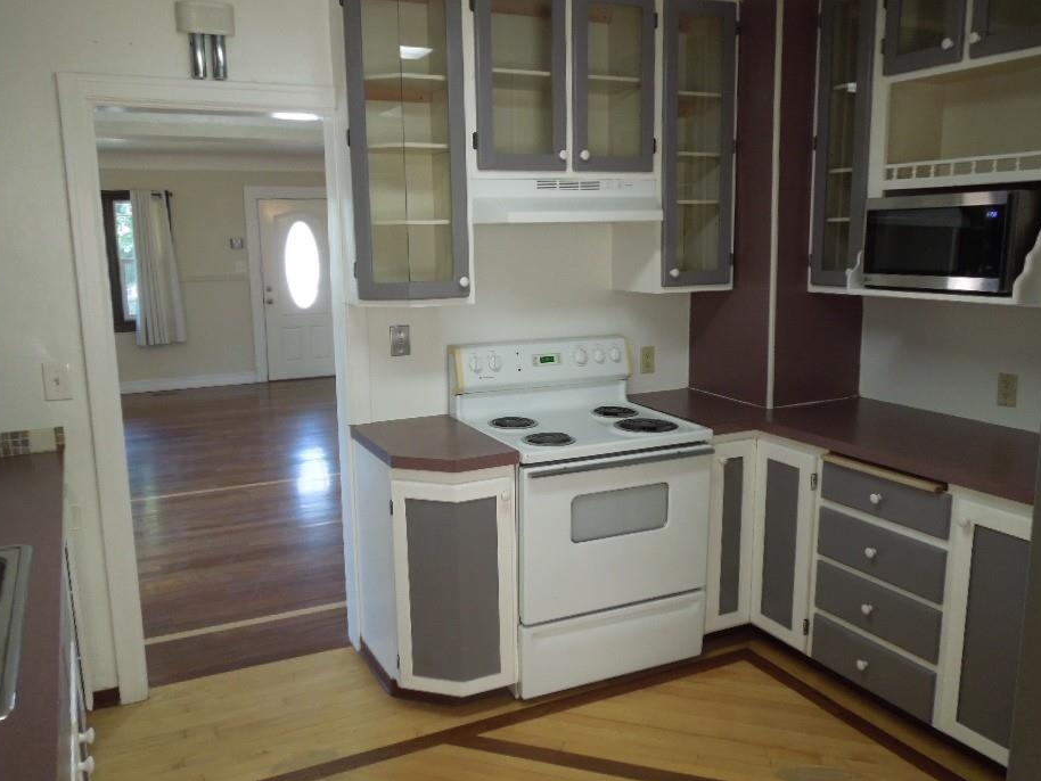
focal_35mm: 28
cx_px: 515
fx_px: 842
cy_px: 400
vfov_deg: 49.8
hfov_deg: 63.4
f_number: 3.3
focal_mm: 4.5
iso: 220
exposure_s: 1/30
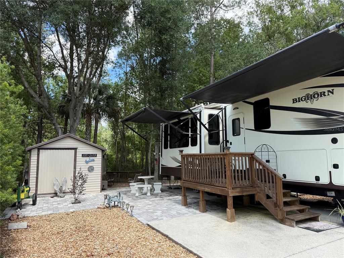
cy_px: 129
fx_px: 239
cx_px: 172
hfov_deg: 71.6
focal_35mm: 24
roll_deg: +0.7
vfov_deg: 56.8
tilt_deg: +6.5
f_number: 1.78
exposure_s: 1/1156
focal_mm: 6.76
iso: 80
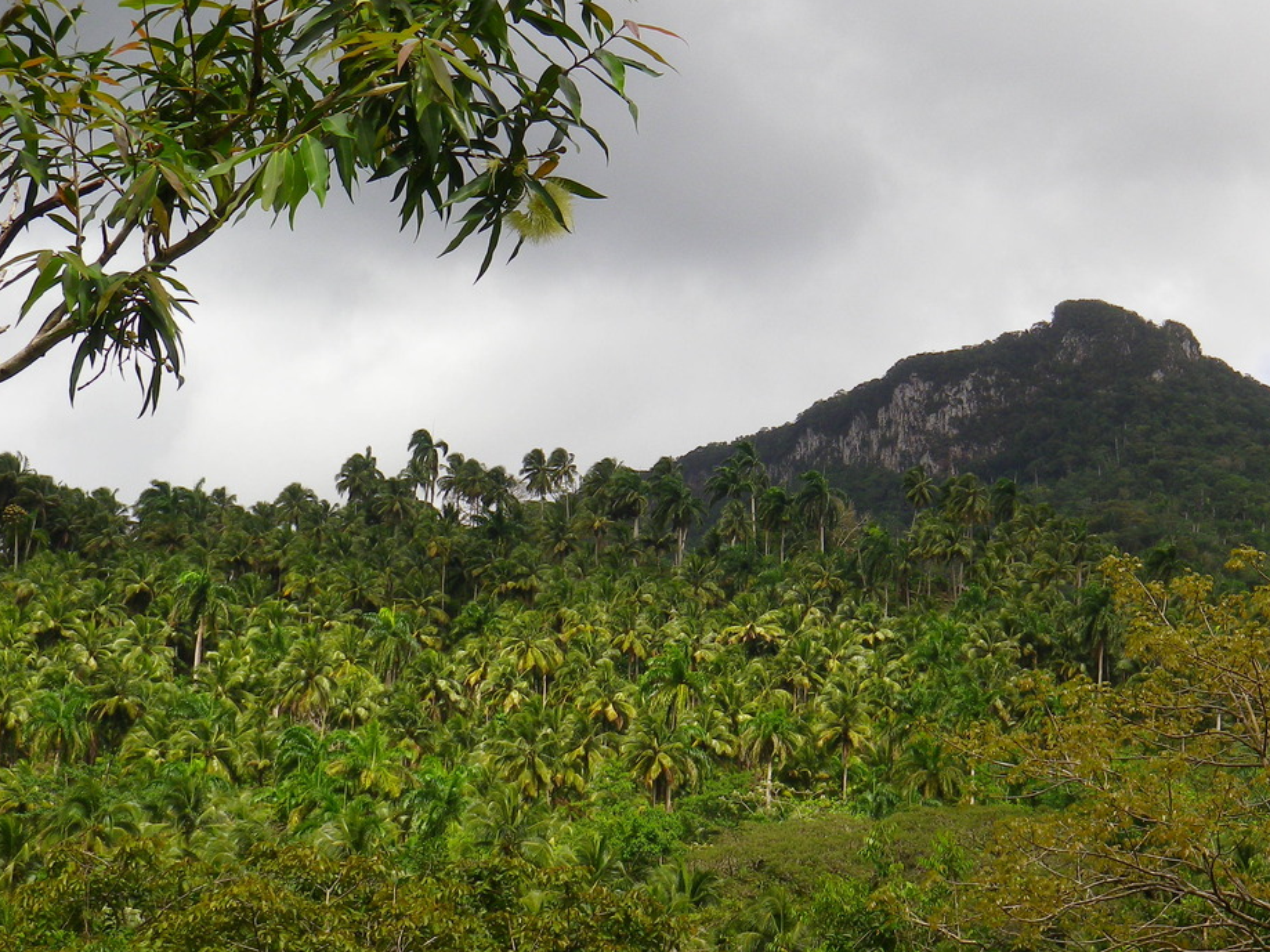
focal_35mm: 64
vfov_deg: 22.9
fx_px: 2348
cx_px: 760
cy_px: 486
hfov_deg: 30.2
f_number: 4.2
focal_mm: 8.7
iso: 80
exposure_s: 1/400
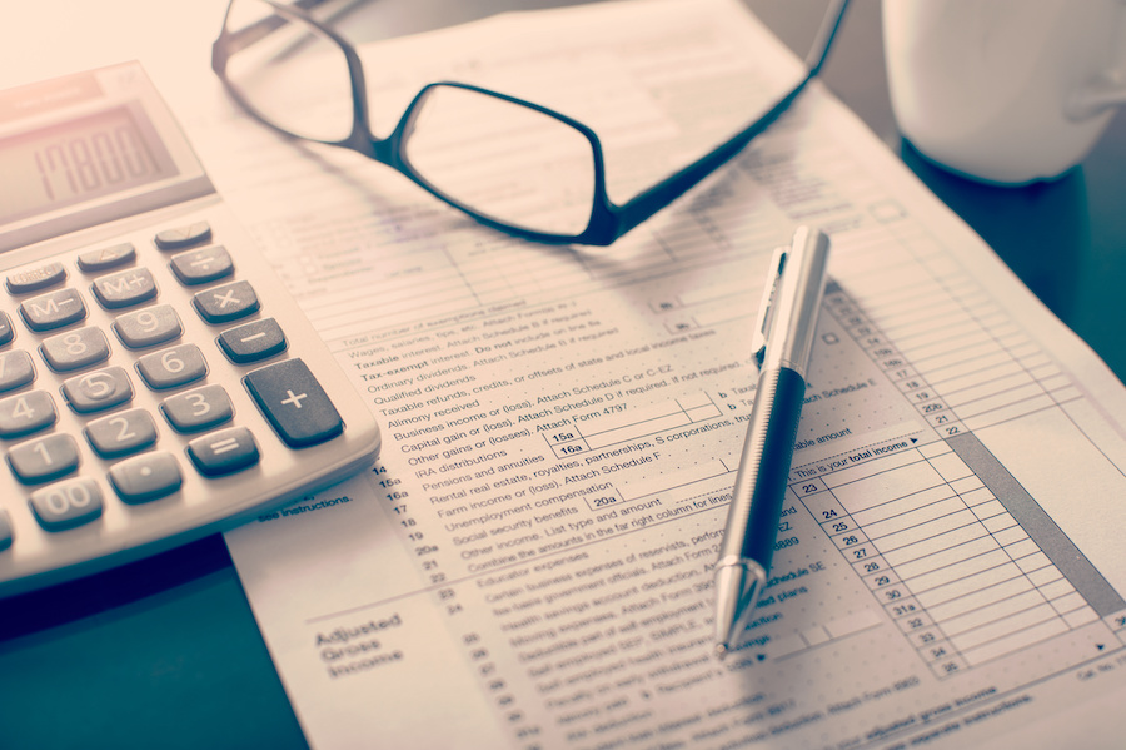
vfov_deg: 27.0
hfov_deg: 39.6
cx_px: 563
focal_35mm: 50
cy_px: 375
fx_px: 1563
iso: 100
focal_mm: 50
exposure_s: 1/250
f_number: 4
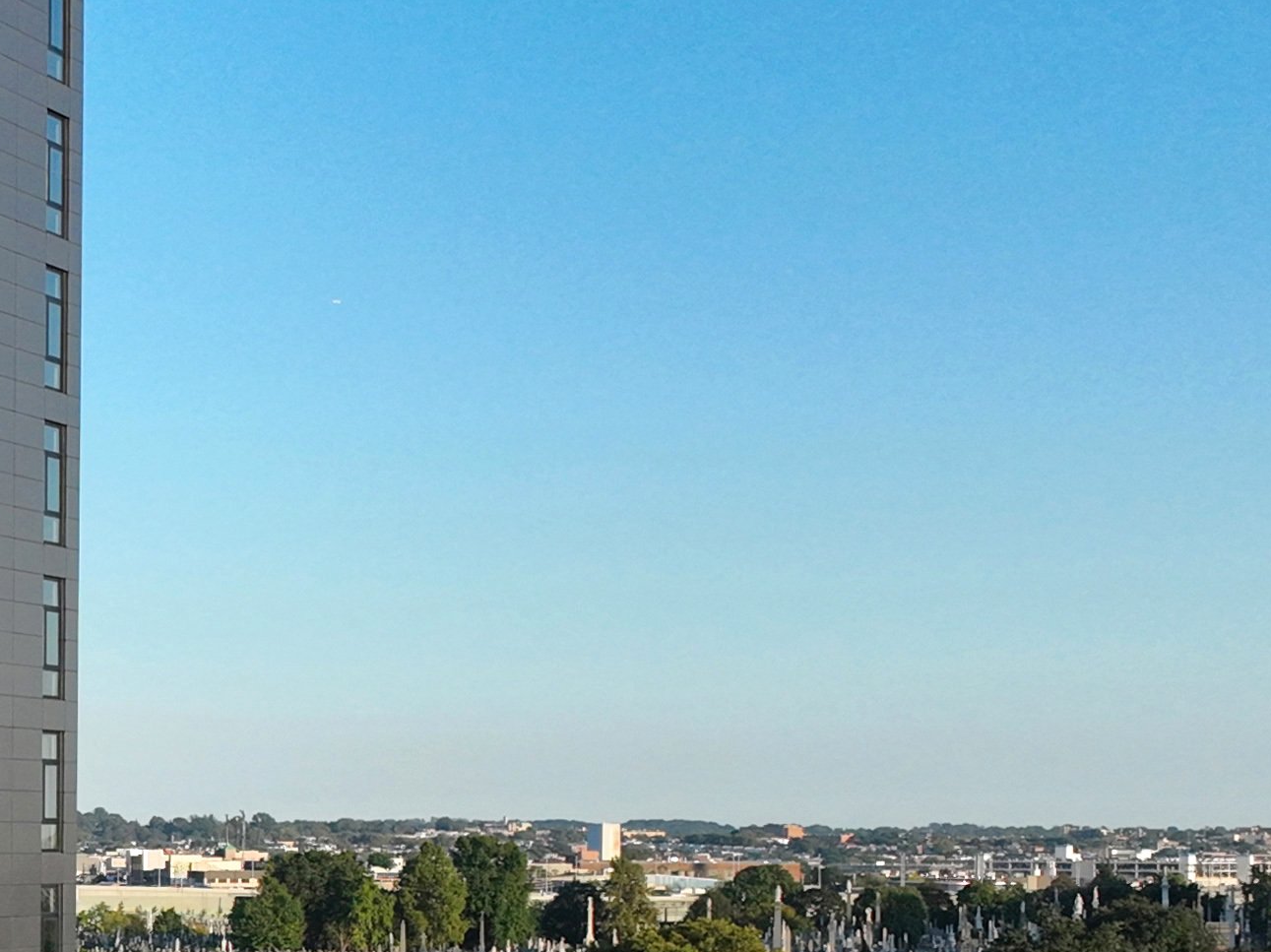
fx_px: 3560
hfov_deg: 18.3
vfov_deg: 15.0
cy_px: 898
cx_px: -566
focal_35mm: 97
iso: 170
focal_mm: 12.29
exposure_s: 1/1600
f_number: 2.8
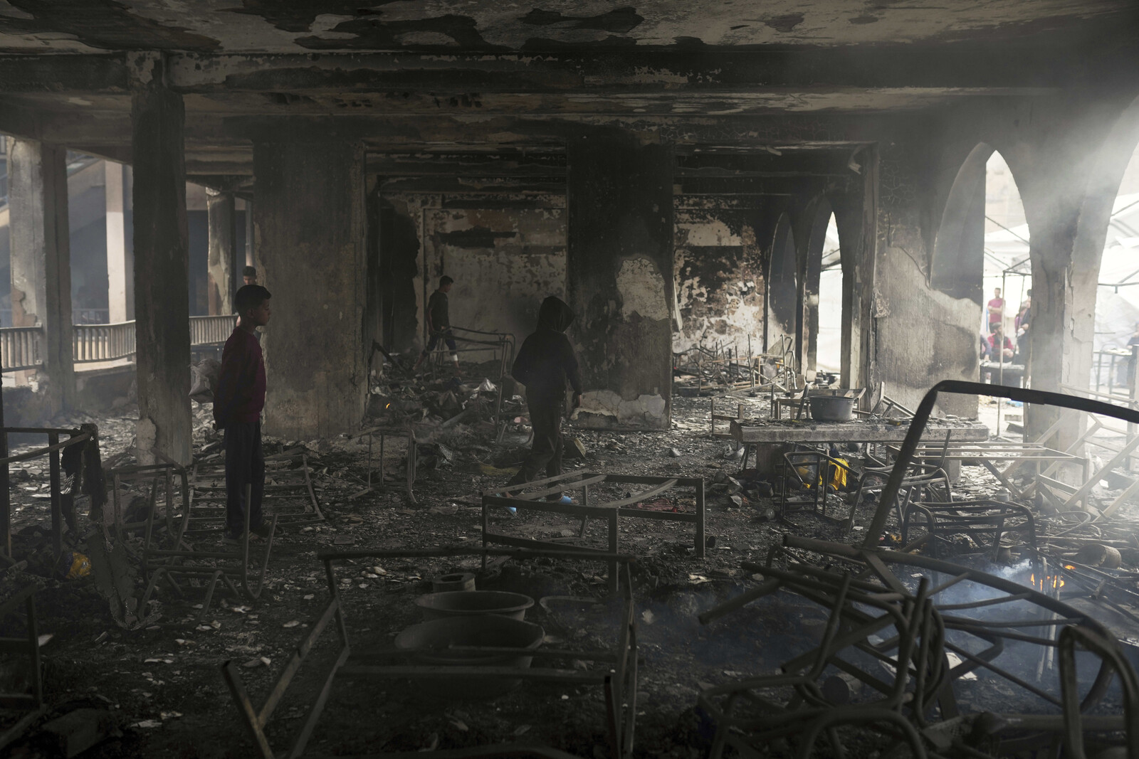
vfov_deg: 37.9
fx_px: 1107
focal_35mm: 35
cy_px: 380
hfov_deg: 54.4
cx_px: 570
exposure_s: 1/800
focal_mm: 35
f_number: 2.5
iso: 250
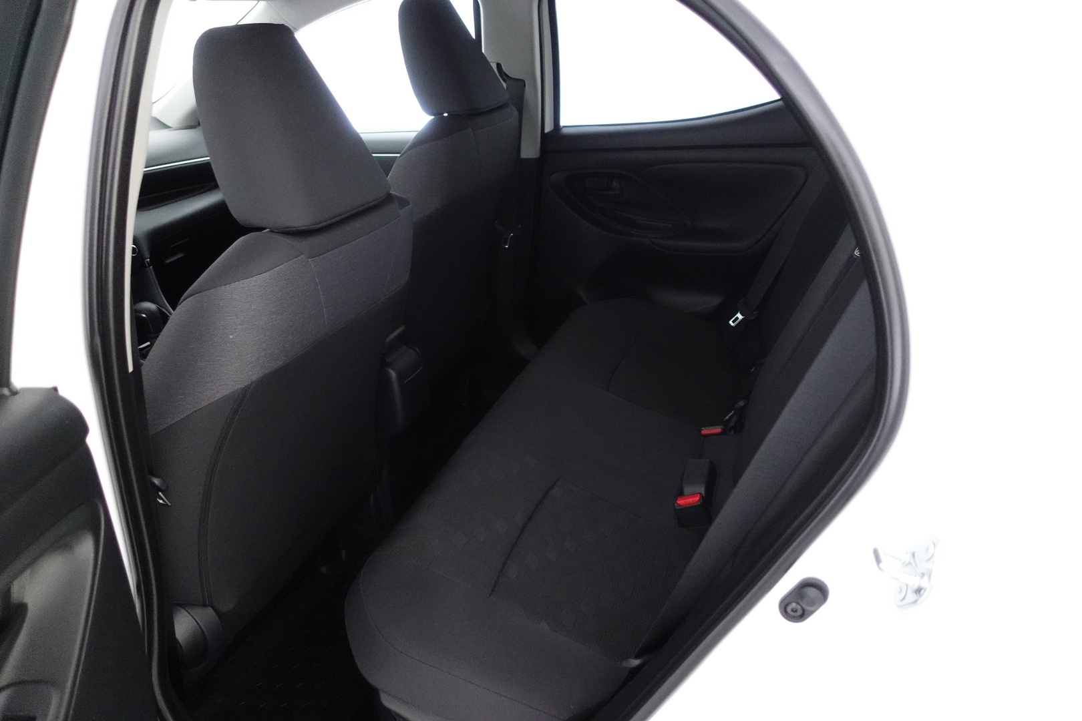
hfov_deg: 73.7
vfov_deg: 53.1
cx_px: 541
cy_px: 360
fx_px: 721
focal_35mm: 24
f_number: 1.8
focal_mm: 9.4
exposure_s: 1/60
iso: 3200
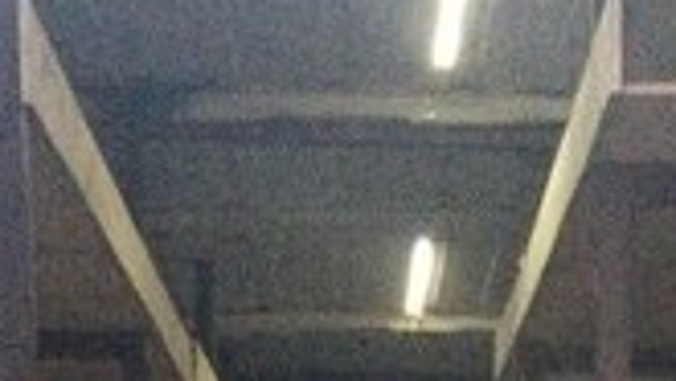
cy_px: 844
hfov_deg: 22.4
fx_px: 1704
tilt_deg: -5.4
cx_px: 373
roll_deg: +1.7
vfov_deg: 11.2
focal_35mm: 95
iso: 1000
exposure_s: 1/17
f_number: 2.2
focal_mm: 4.15
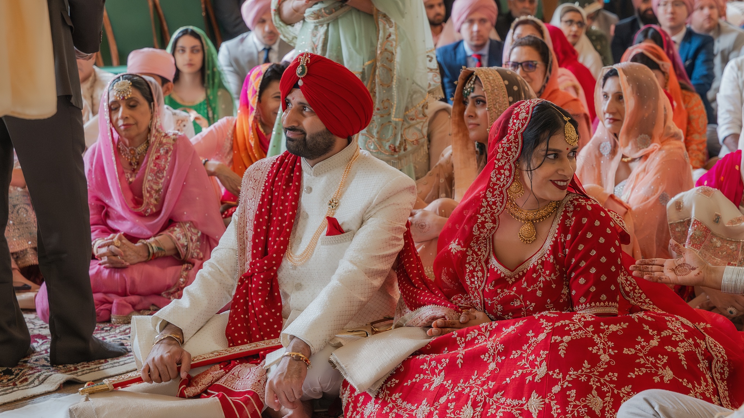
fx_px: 1263
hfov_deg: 32.8
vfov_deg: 18.8
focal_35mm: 64
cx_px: 400
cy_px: 225
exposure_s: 1/160
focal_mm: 50
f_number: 2.8
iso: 100
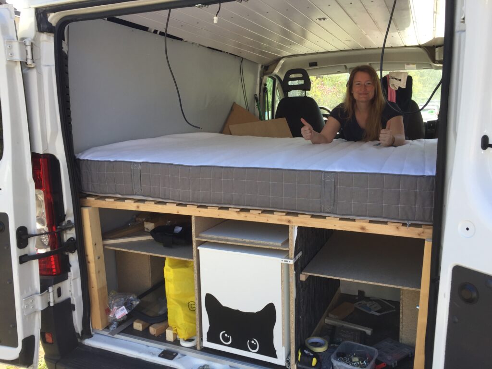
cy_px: 184
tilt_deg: -8.6
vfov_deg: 48.2
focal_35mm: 29
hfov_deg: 61.7
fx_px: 412
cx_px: 246
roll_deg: -0.3
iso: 32
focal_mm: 4.15
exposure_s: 1/314
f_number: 2.2
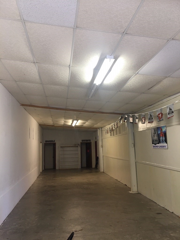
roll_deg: +2.4
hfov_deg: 48.2
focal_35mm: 29
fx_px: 201
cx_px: 90
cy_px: 120
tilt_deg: +7.8
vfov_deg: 61.7
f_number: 2.2
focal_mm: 4.15
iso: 50
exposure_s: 1/15
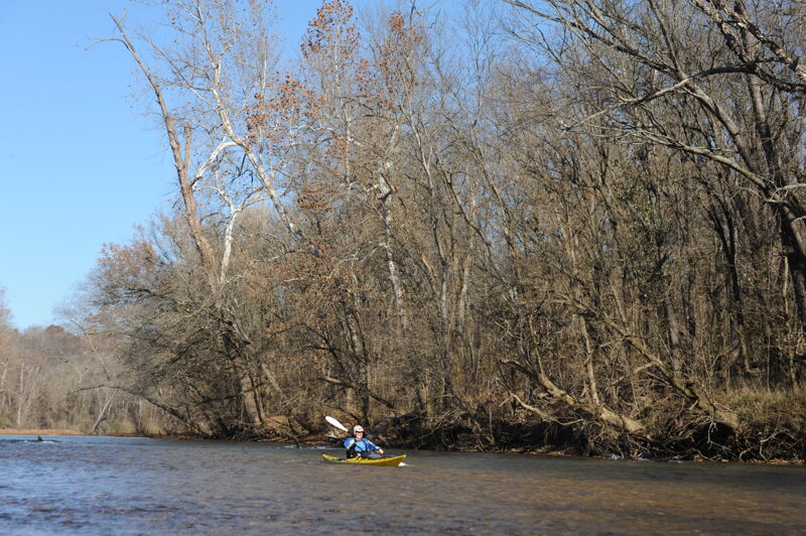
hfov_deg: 28.9
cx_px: 403
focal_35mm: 70
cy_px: 268
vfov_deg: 19.4
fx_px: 1566
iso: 250
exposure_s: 1/400
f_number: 10
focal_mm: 70
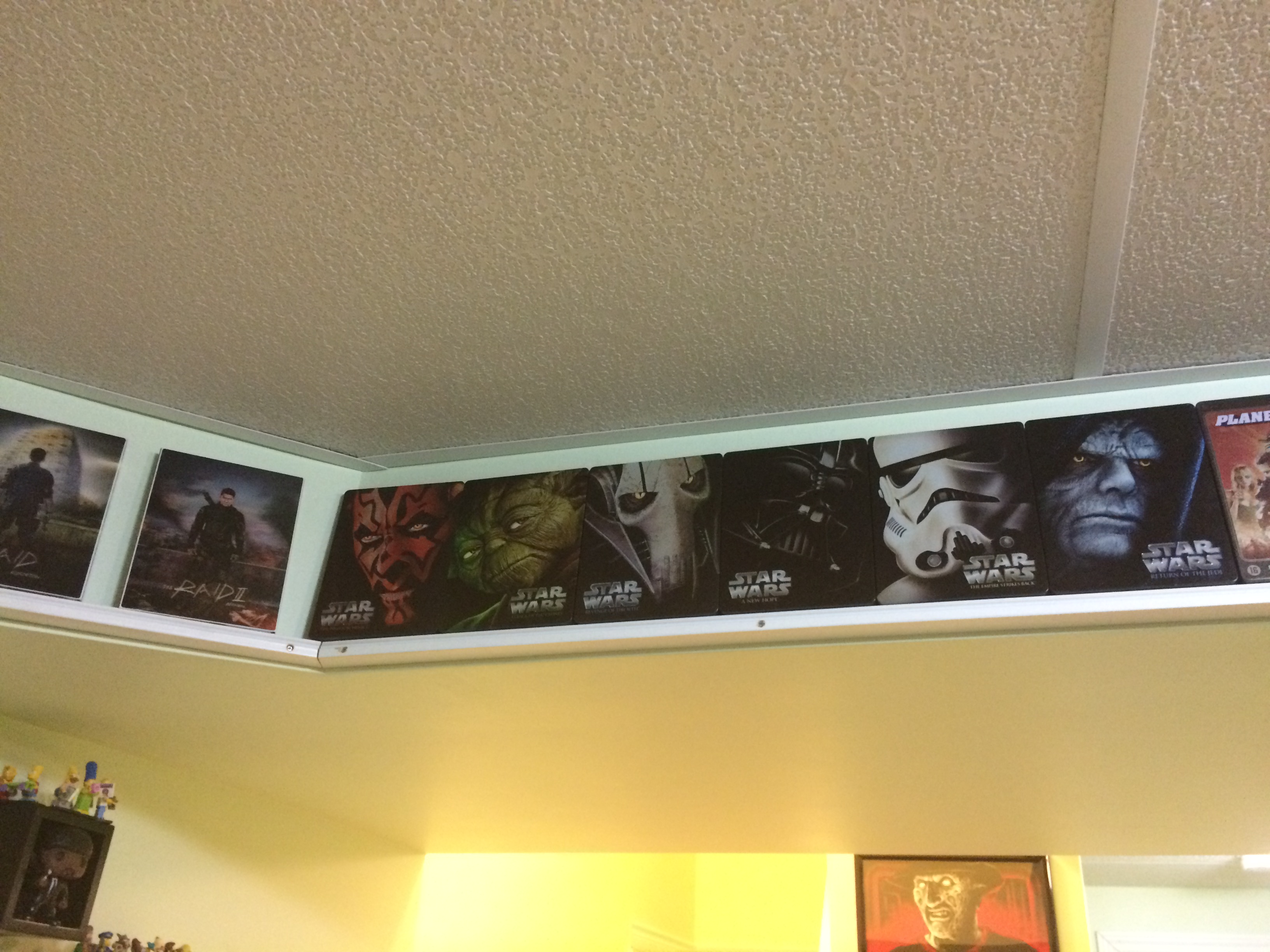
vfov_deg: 48.2
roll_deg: -0.1
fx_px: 1064
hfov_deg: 61.7
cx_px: 635
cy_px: 476
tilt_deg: +26.1
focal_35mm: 29
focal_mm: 4.15
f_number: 2.2
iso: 250
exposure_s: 1/20
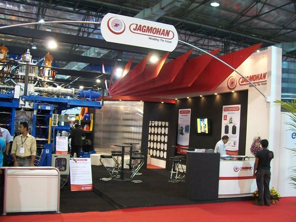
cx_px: 148
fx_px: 308
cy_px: 111
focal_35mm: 36
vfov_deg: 39.7
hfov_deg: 51.4
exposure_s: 1/20
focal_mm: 6
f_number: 2.7
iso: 160
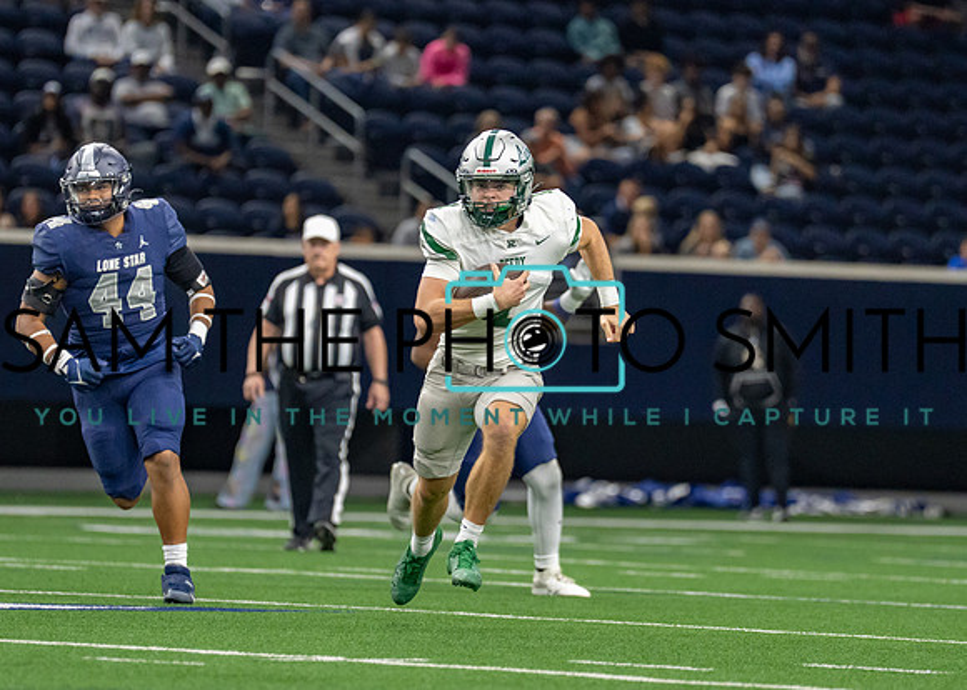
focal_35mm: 342
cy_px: 342
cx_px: 491
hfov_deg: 5.9
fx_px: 9397
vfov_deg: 4.2
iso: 2500
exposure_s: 1/1000
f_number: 2.8
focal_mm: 200
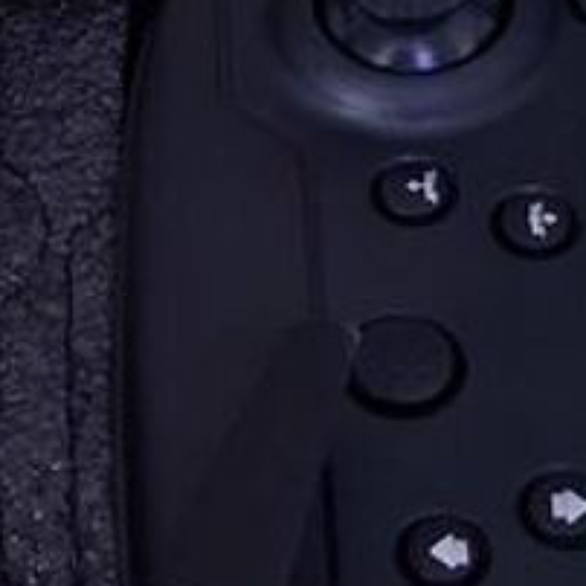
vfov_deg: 11.5
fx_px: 2911
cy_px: 280
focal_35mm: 152
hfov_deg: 11.1
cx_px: -252
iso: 640
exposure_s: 1/25
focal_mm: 3.98
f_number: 1.8
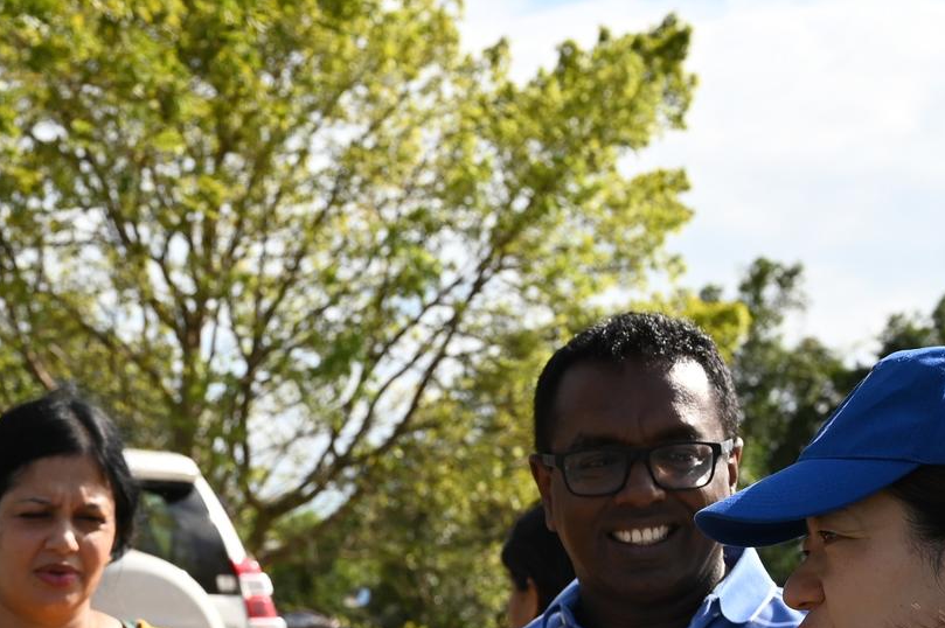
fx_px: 2675
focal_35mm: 102
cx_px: 145
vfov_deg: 13.1
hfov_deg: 19.8
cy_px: 687
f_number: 6.3
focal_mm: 43
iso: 100
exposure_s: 1/320
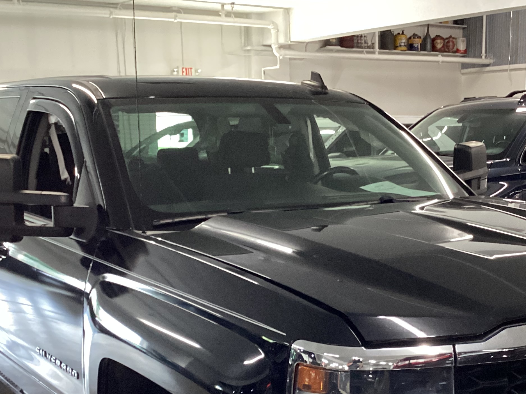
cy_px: 337
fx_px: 820
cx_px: 323
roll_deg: +0.9
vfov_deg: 26.3
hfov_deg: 35.4
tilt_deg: -14.2
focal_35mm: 54
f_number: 2.4
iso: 320
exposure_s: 1/60
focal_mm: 3.3
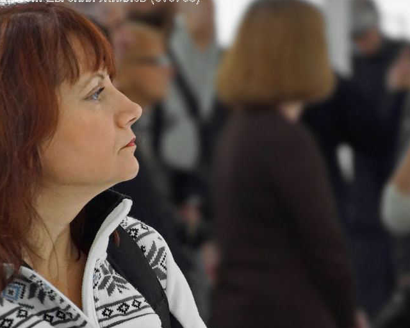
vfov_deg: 5.2
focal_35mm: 297
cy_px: 174
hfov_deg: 6.5
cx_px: 168
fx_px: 3604
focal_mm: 150
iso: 3200
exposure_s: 1/15
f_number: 6.3
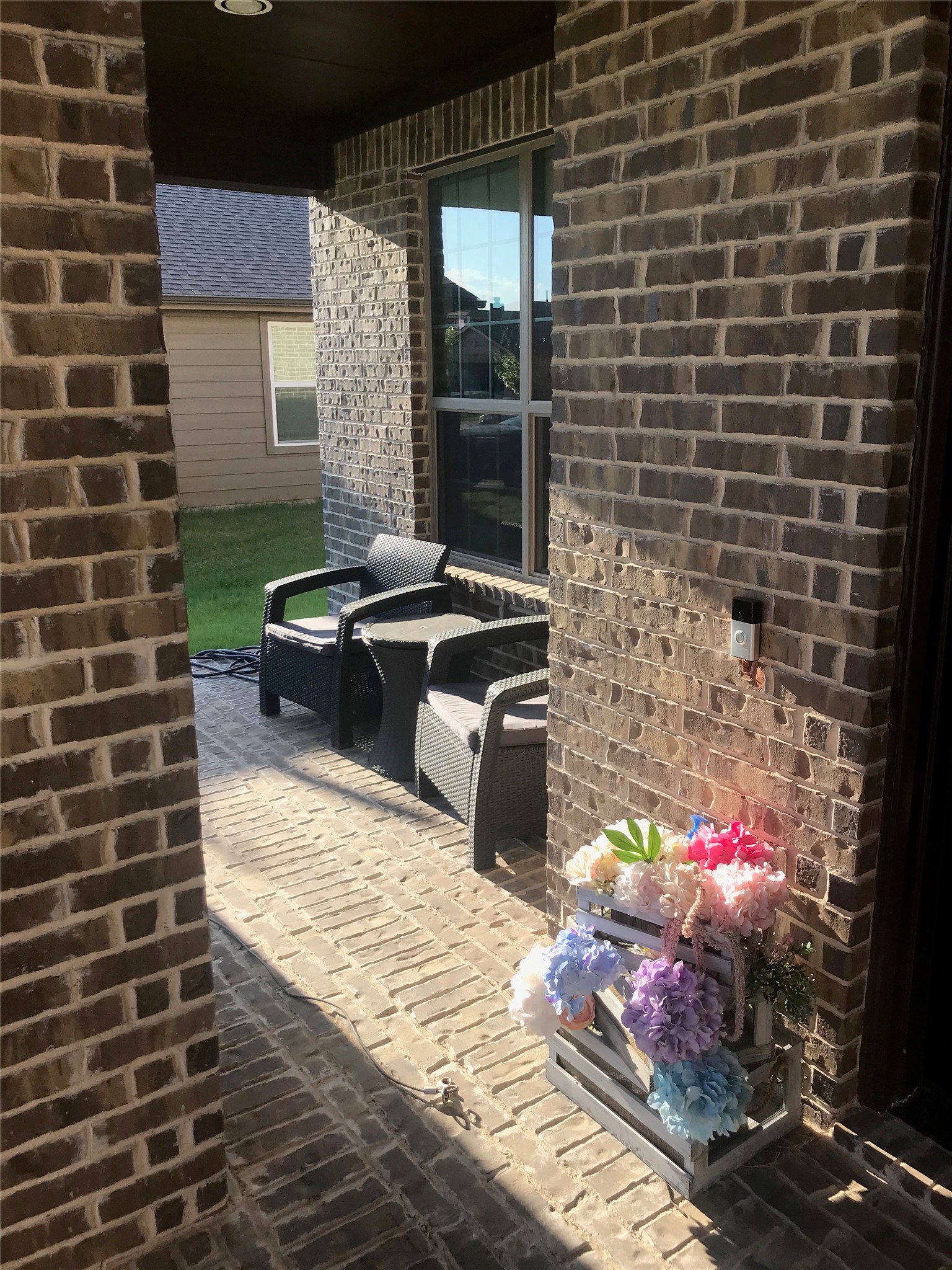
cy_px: 635
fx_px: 1027
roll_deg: +0.4
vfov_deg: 63.4
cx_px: 476
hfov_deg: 49.7
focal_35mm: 28
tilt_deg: -12.7
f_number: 1.8
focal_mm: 3.99
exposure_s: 1/660
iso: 20
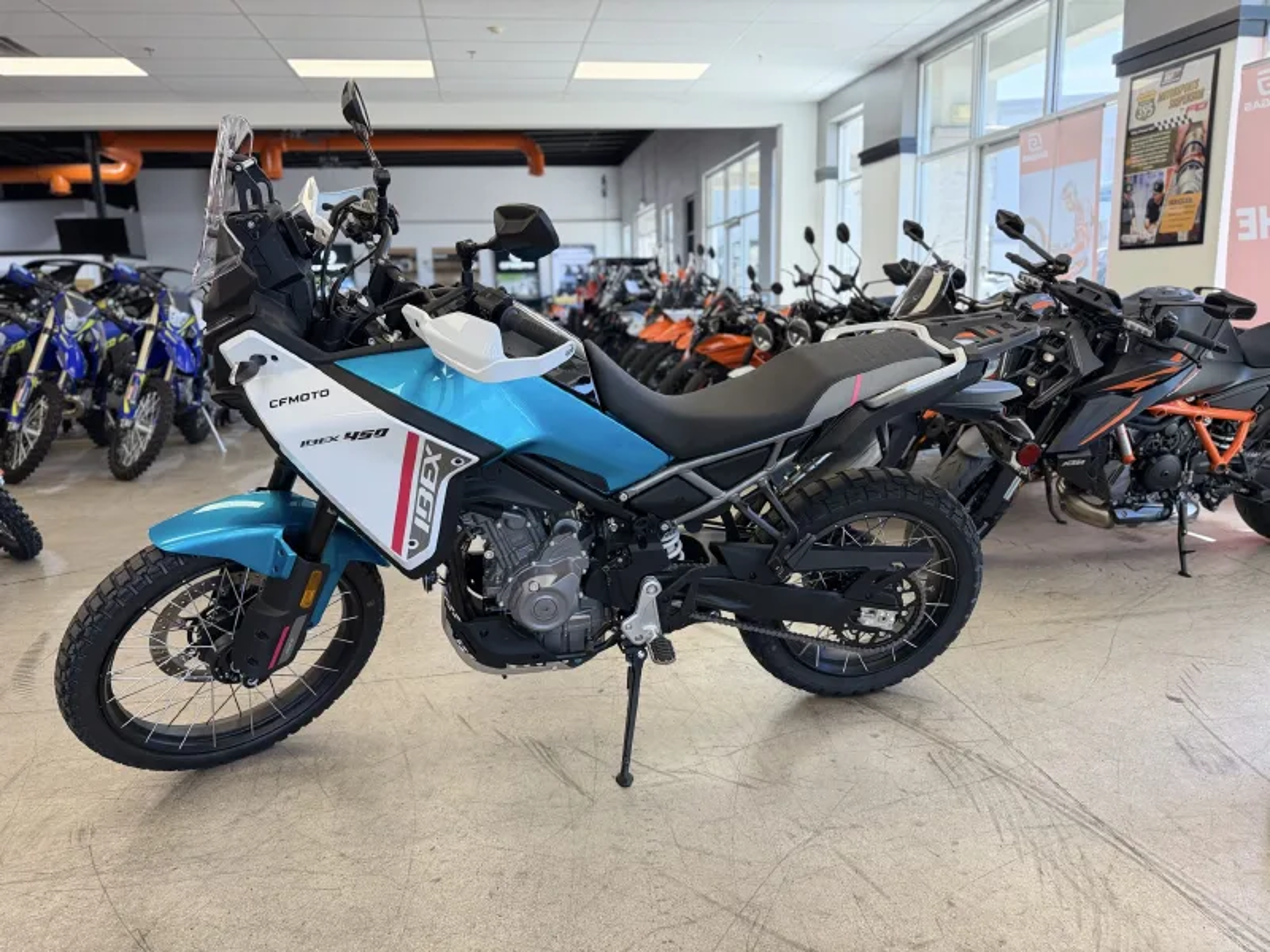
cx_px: 635
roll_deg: +0.7
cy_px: 476
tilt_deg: -11.3
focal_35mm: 24
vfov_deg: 56.8
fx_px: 881
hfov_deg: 71.6
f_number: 1.78
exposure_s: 1/170
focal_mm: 6.76
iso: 200
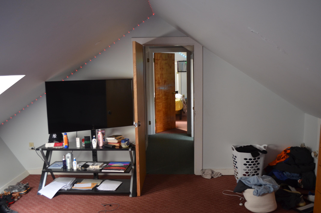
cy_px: 106
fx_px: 294
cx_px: 160
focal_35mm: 33
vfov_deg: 39.8
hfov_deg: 57.3
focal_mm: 22
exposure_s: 1/30
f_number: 4
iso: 800
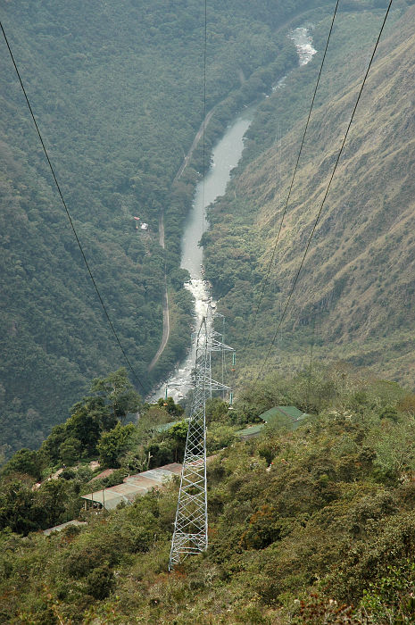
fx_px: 1820
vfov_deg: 19.5
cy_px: 312
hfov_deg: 13.0
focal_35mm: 105
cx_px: 208
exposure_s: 1/200
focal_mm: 70
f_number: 7.1
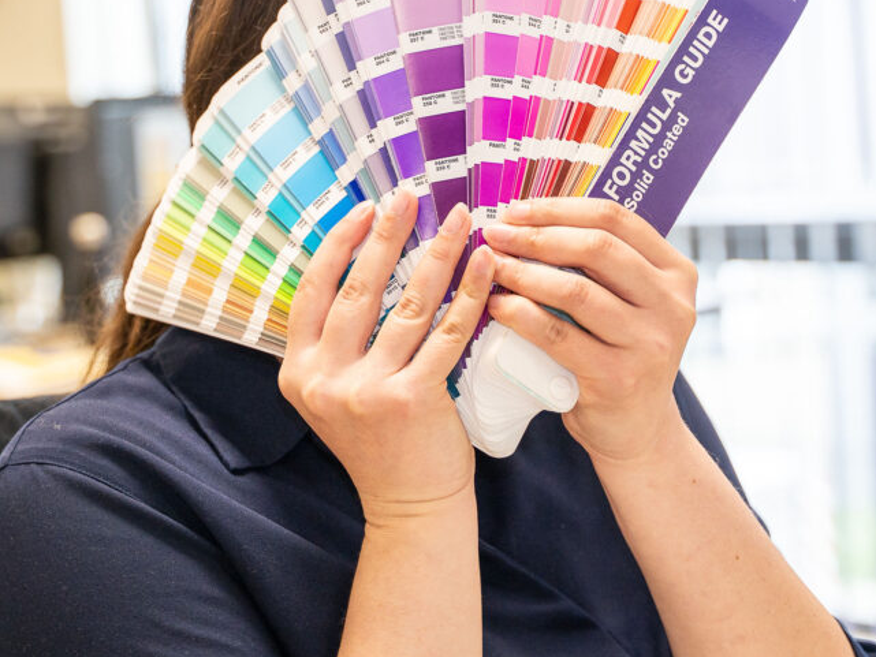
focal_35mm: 89
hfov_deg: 22.0
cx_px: 424
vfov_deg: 16.5
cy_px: 182
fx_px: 2253
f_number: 2.8
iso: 320
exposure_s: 1/200
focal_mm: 47
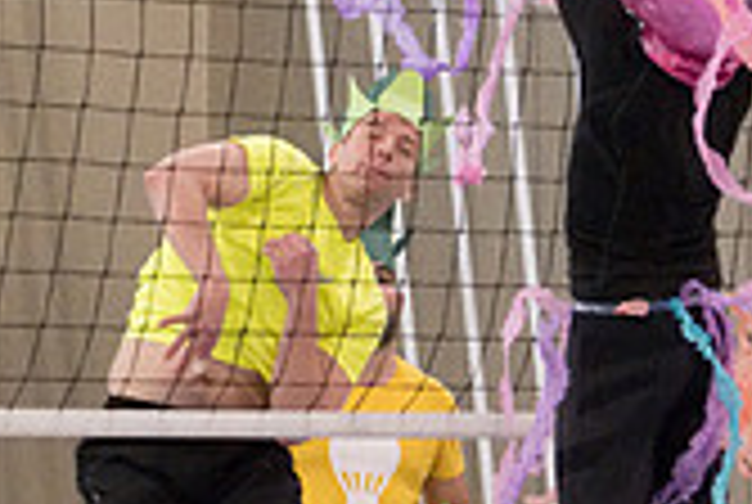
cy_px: 385
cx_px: 1033
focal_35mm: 295
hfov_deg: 6.9
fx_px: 6173
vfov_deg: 4.7
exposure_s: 1/400
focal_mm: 50
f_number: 2.8
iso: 6400
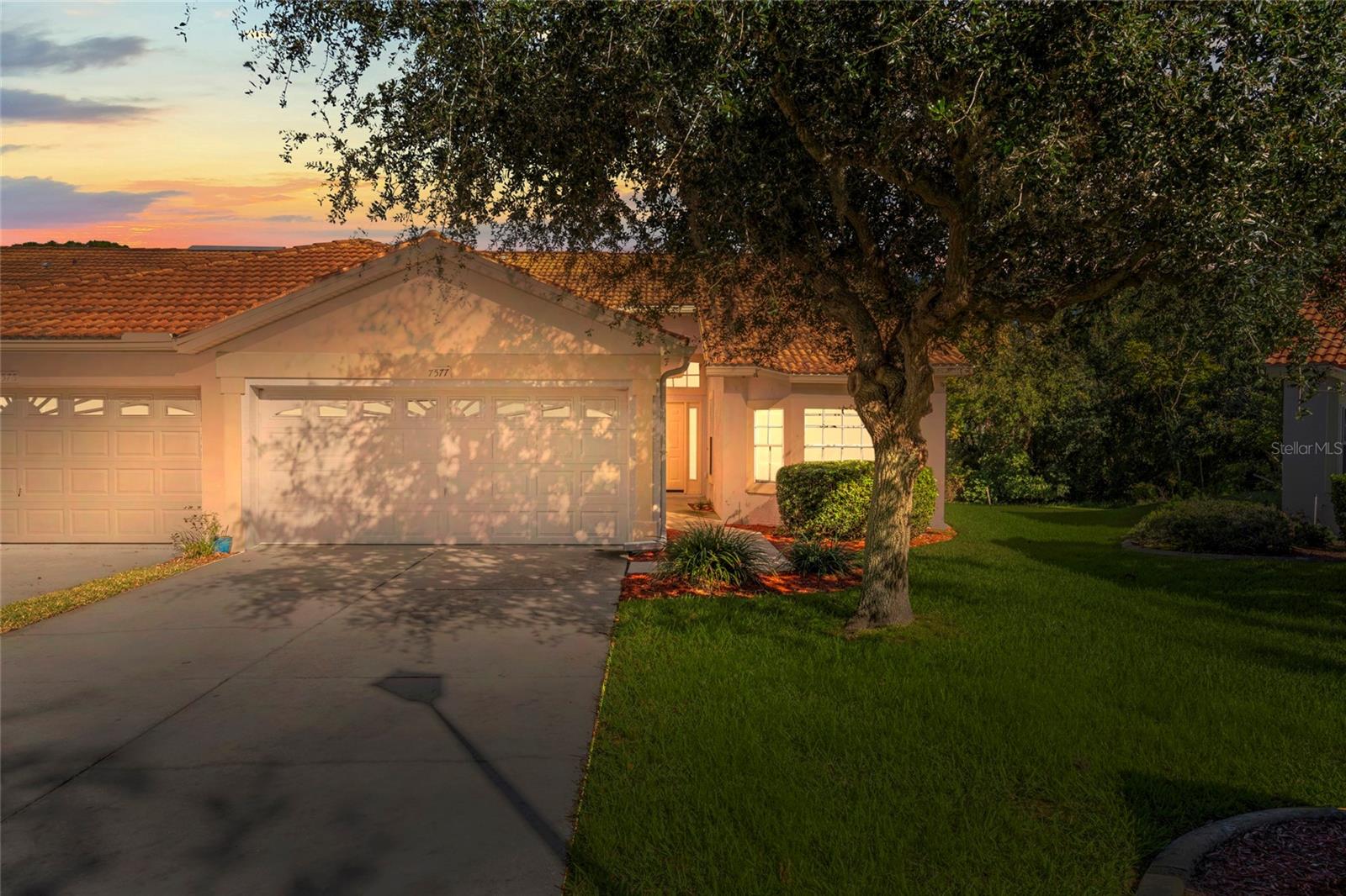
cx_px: 673
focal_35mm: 24
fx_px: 897
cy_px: 448
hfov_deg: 73.8
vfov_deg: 53.1
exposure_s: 1/40
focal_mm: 24
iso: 100
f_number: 11
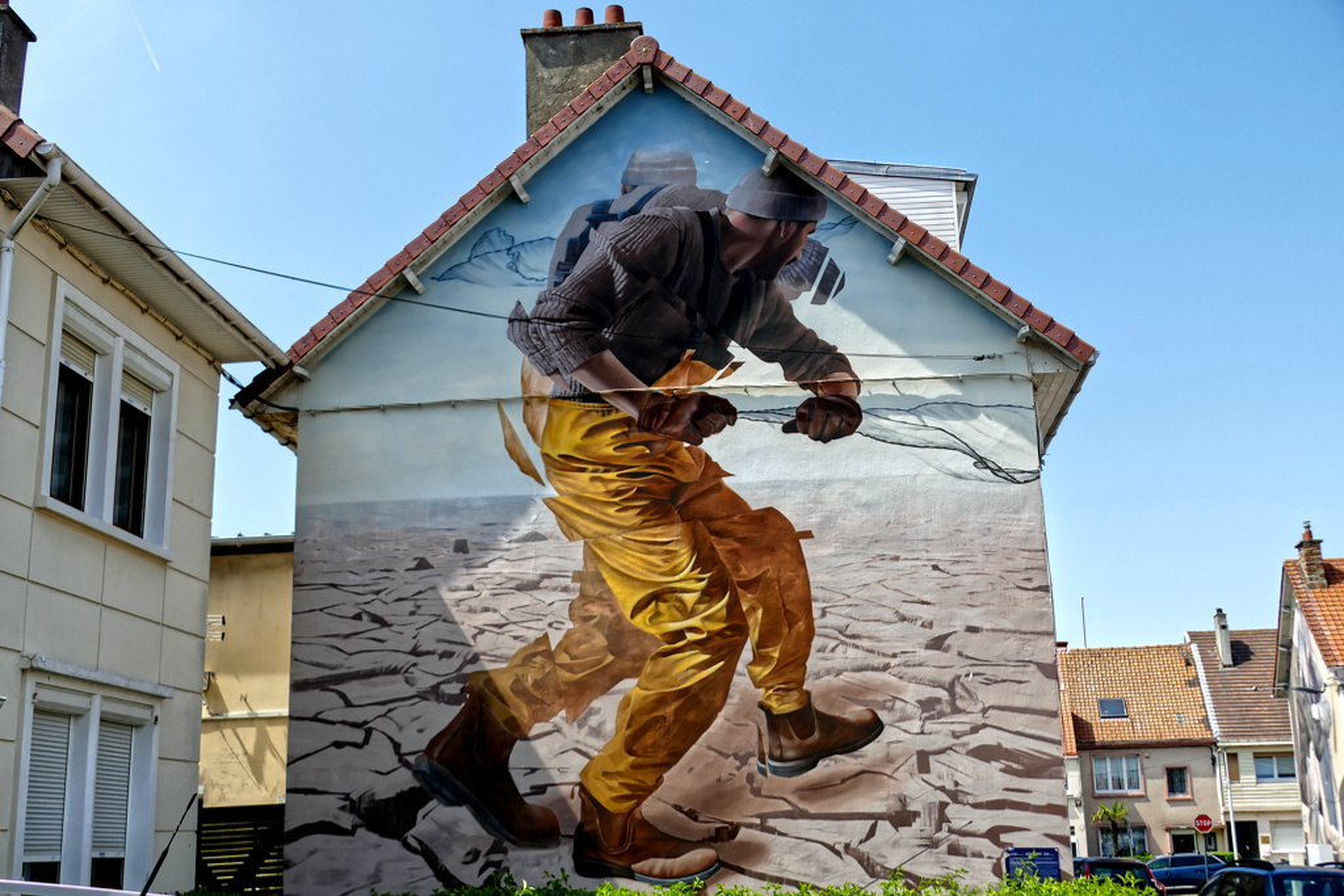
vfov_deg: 33.4
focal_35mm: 40
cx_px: 672
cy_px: 448
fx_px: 1493
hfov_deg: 48.5
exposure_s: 1/1600
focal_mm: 14.5
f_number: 3.1
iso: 125
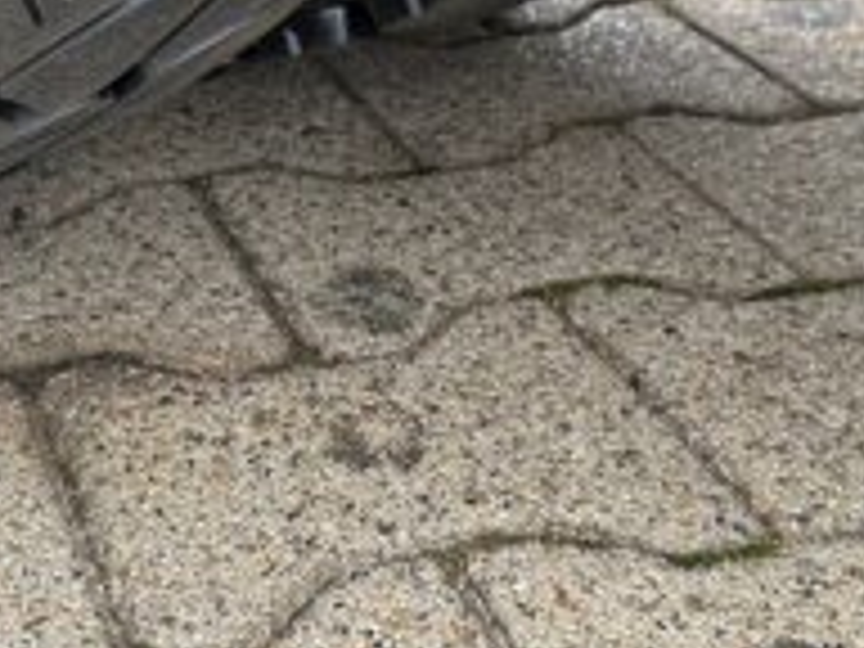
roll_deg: +2.8
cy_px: -81
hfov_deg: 24.3
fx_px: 1997
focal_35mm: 80
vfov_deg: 17.7
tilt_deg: -17.1
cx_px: 302
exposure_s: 1/60
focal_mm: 6.86
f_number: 1.78
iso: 250
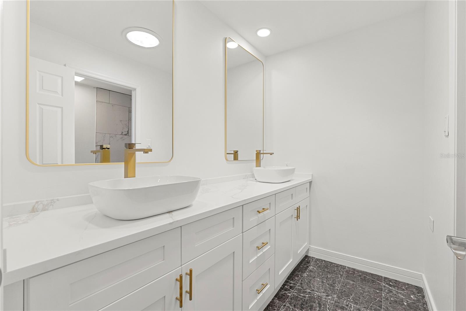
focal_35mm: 16
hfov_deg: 96.7
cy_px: 156
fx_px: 207
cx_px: 233
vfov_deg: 73.8
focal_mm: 16
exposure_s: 1/60
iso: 2000
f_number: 9
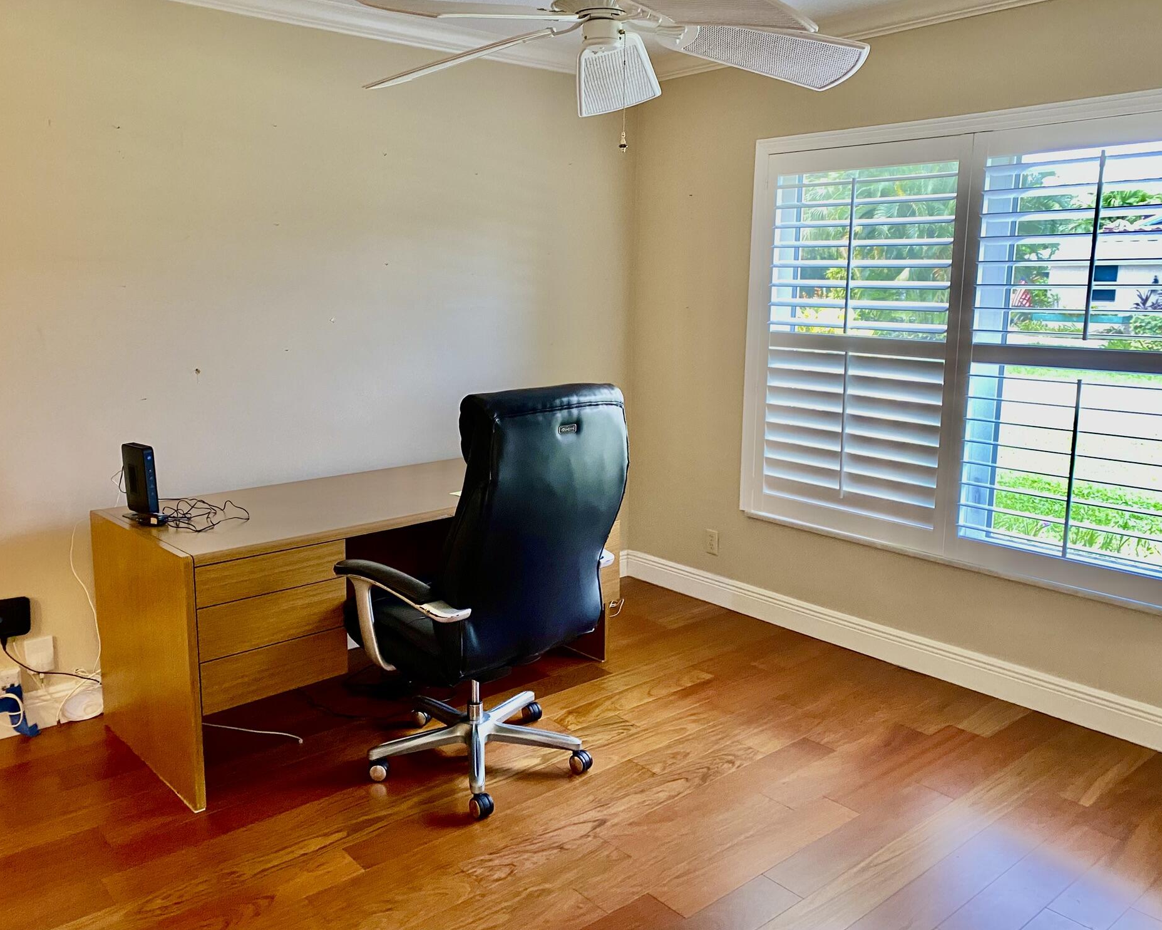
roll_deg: +0.0
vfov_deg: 51.5
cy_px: 450
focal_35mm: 28
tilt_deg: -12.3
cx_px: 567
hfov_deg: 62.2
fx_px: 963
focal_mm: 4.25
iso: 250
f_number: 1.8
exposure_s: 1/60
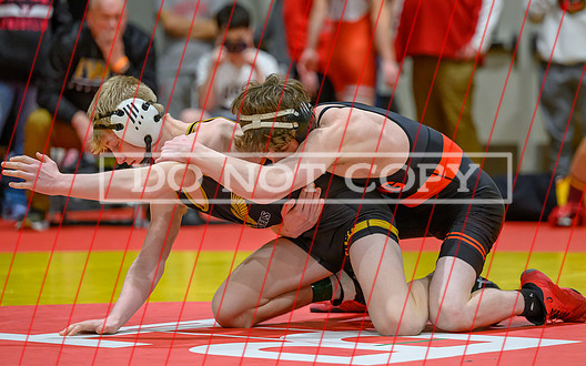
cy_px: 158
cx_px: 342
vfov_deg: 6.8
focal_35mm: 193
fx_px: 3082
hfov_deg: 10.9
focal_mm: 150
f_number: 2.8
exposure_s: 1/320
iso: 3600
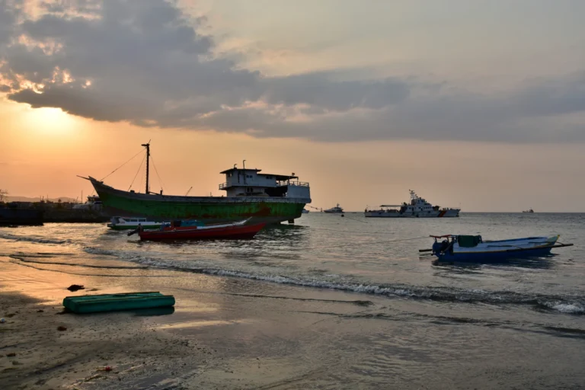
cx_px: 292
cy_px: 195
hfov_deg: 58.7
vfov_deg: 41.1
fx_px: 520
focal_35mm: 32
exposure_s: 1/640
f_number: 8
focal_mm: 32
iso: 200
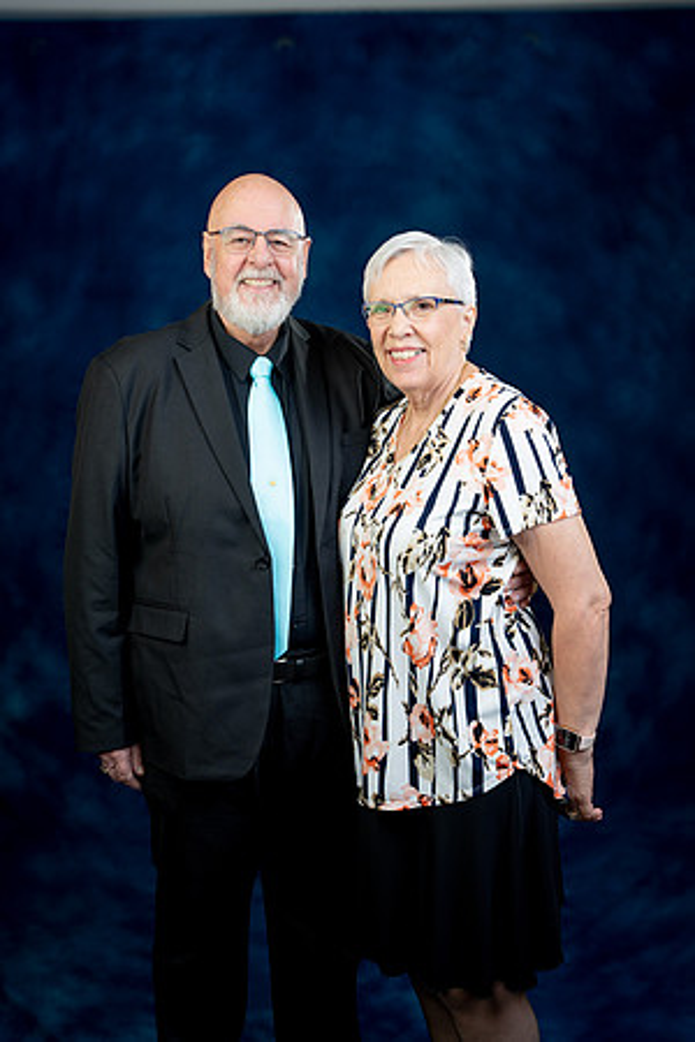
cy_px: 521
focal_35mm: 43
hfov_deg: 31.2
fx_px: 1245
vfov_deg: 45.4
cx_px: 348
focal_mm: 43
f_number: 4.5
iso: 200
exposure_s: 1/200
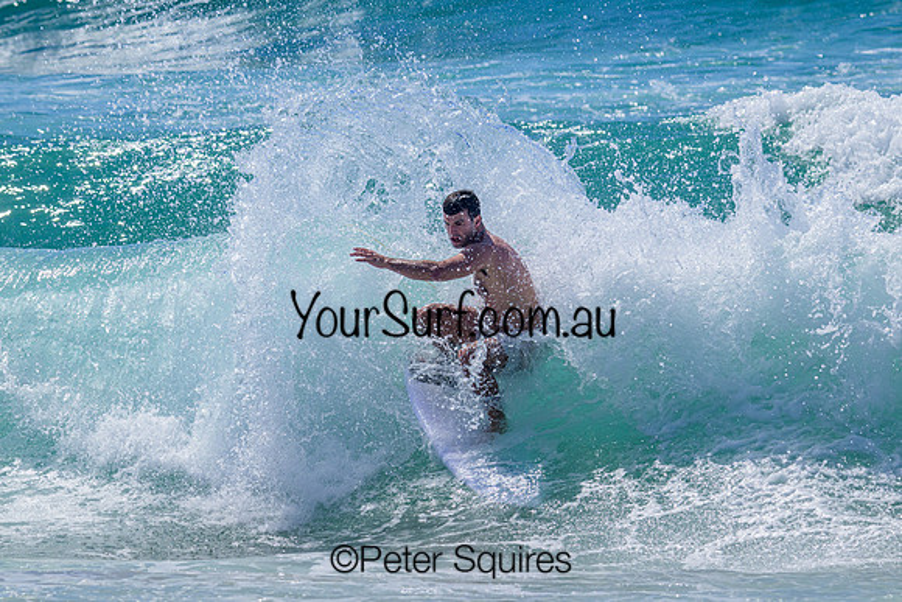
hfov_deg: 4.6
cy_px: 248
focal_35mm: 450
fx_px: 11274
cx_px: 534
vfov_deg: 3.1
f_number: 11
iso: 640
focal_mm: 380
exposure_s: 1/2000
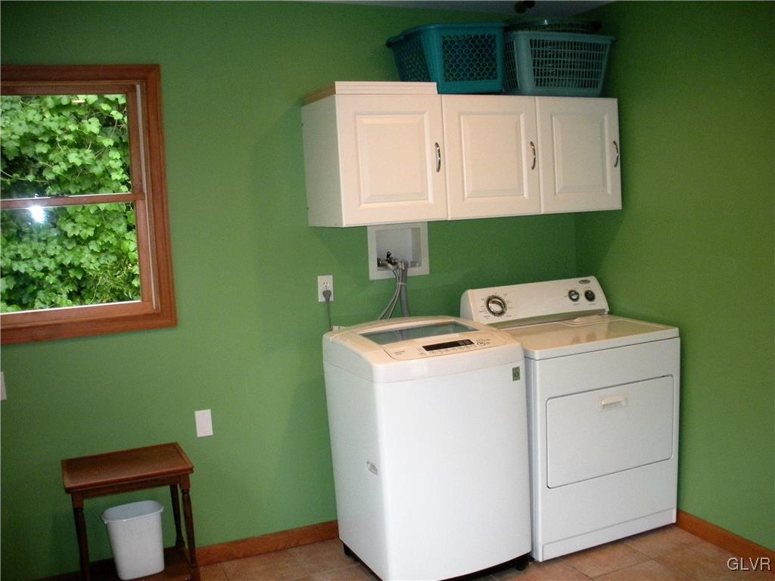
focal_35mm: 35
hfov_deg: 52.6
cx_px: 388
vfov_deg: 40.7
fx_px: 784
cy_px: 290
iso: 400
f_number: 3.5
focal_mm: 6.3
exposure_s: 1/30
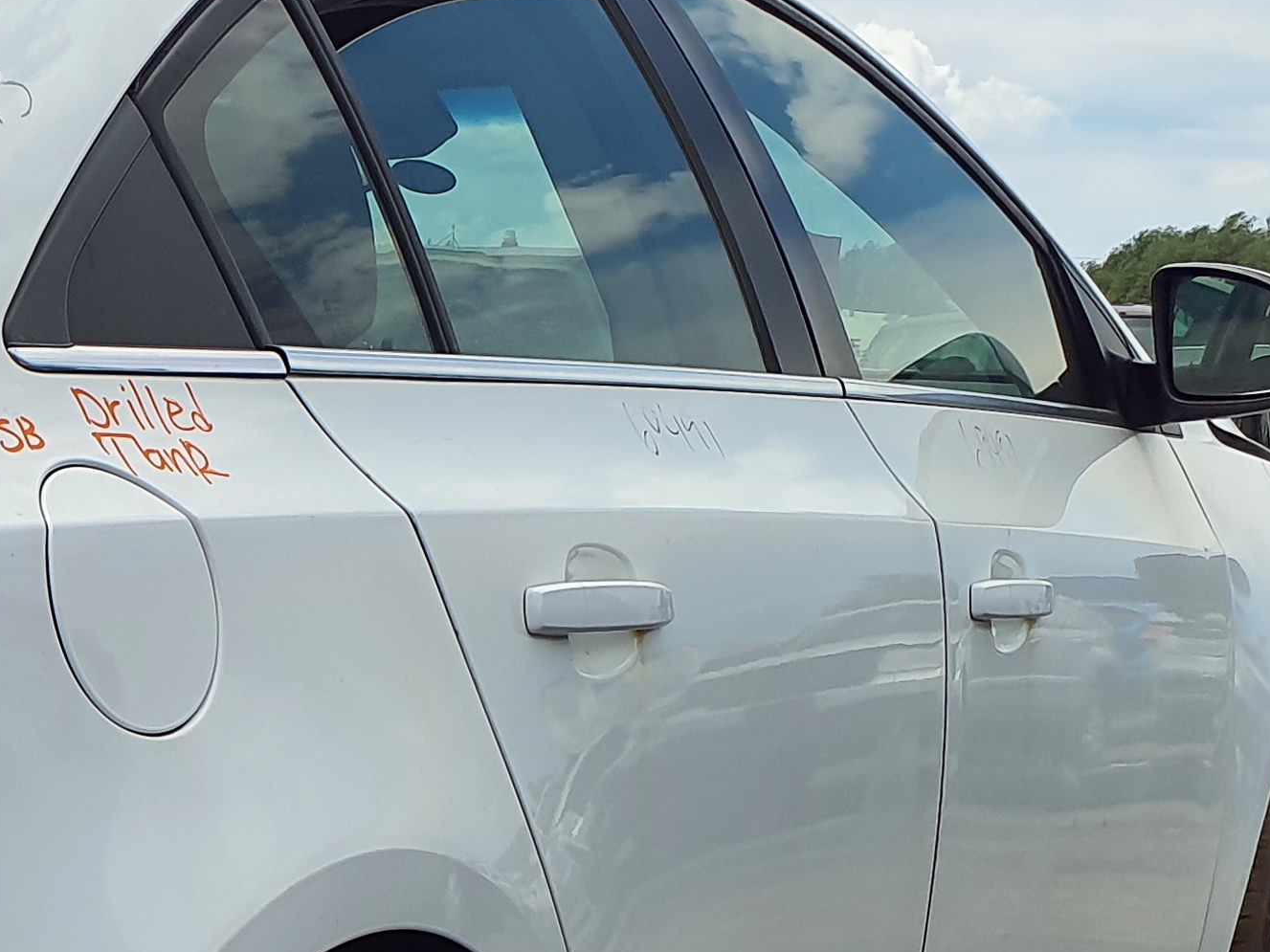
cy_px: 969
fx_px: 3082
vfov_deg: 17.1
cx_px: -435
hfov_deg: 20.9
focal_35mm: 84
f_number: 1.9
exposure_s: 1/2152
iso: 40
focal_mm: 3.58
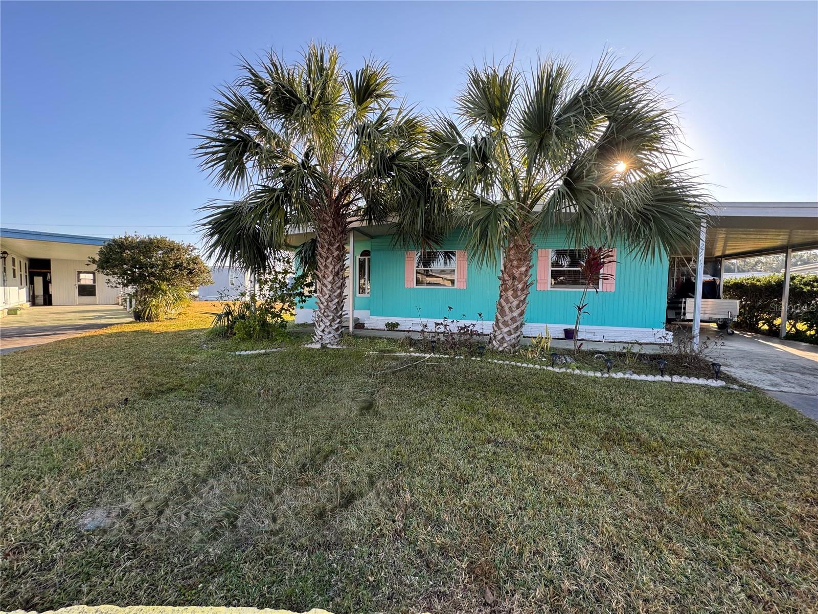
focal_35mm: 14
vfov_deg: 85.7
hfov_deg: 102.1
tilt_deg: -2.8
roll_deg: -0.7
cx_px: 409
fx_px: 331
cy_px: 307
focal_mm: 2.22
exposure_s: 1/192
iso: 40
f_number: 2.2
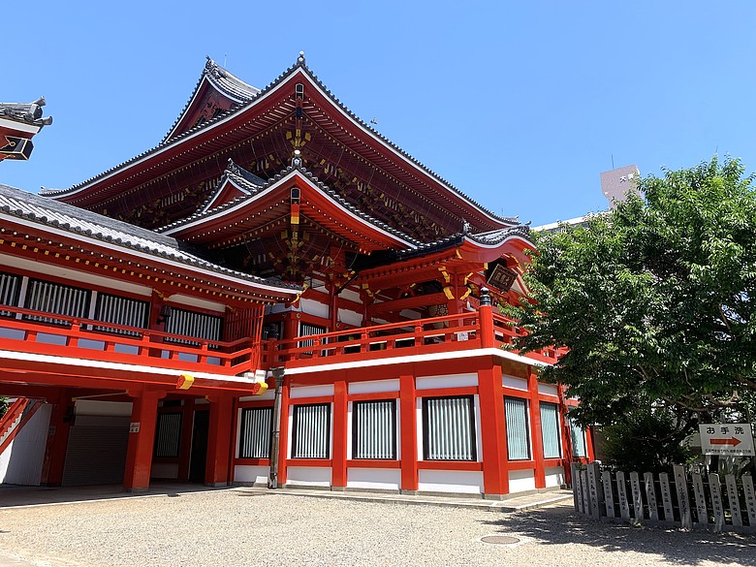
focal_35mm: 26
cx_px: 378
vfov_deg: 53.1
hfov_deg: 67.3
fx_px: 568
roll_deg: +0.3
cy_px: 284
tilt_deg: +16.9
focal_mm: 4.25
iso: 25
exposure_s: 1/1149
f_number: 1.8
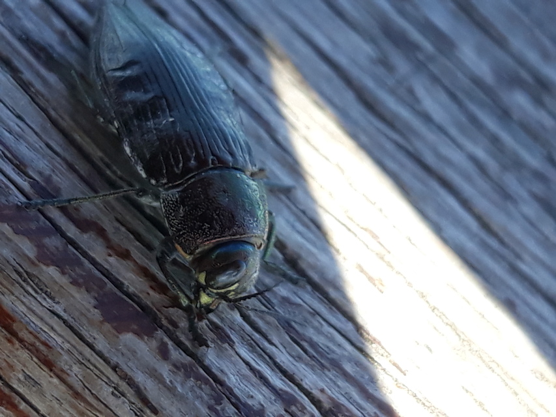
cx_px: 278
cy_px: 208
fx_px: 434
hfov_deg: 65.3
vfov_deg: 51.4
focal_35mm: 27
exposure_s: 1/421
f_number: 1.7
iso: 40
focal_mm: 3.71
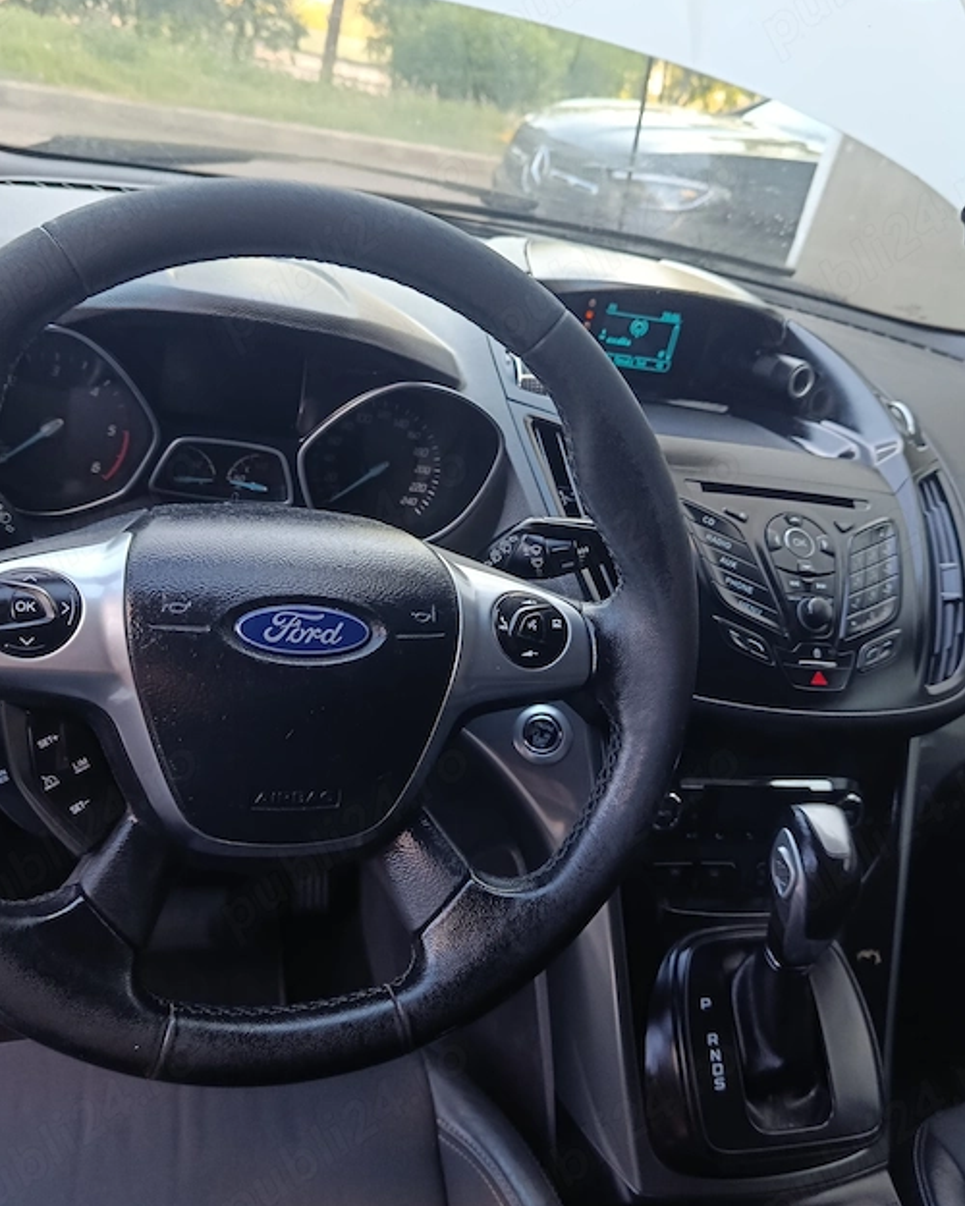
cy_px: 608
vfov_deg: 58.8
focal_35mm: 30
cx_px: 479
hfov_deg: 48.5
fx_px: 1071
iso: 531
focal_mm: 5.24
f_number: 1.7
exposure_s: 1/100
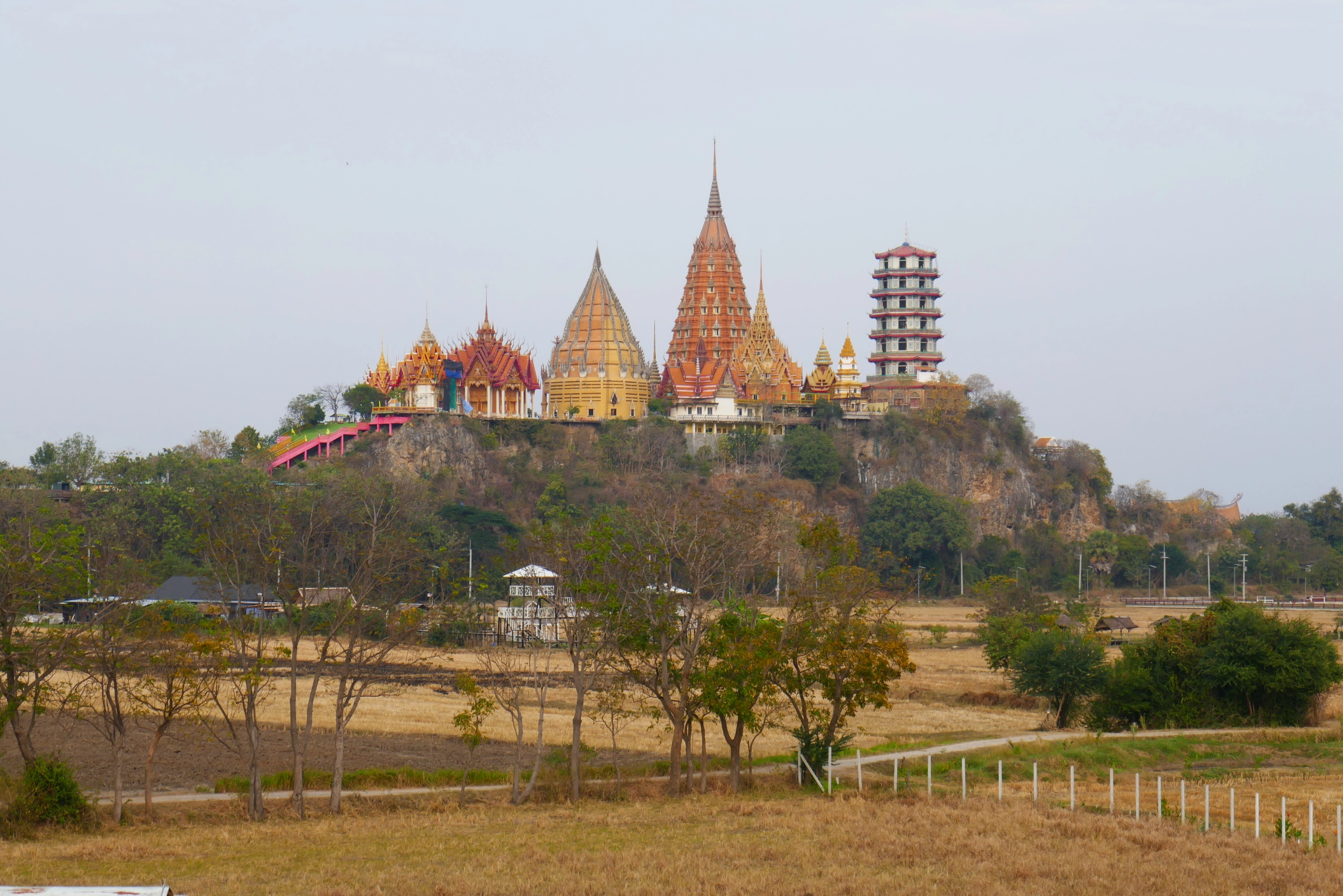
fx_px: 3357
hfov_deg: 22.6
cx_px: 672
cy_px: 448
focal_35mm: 90
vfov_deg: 15.2
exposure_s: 1/125
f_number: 8
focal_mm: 32.8
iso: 125
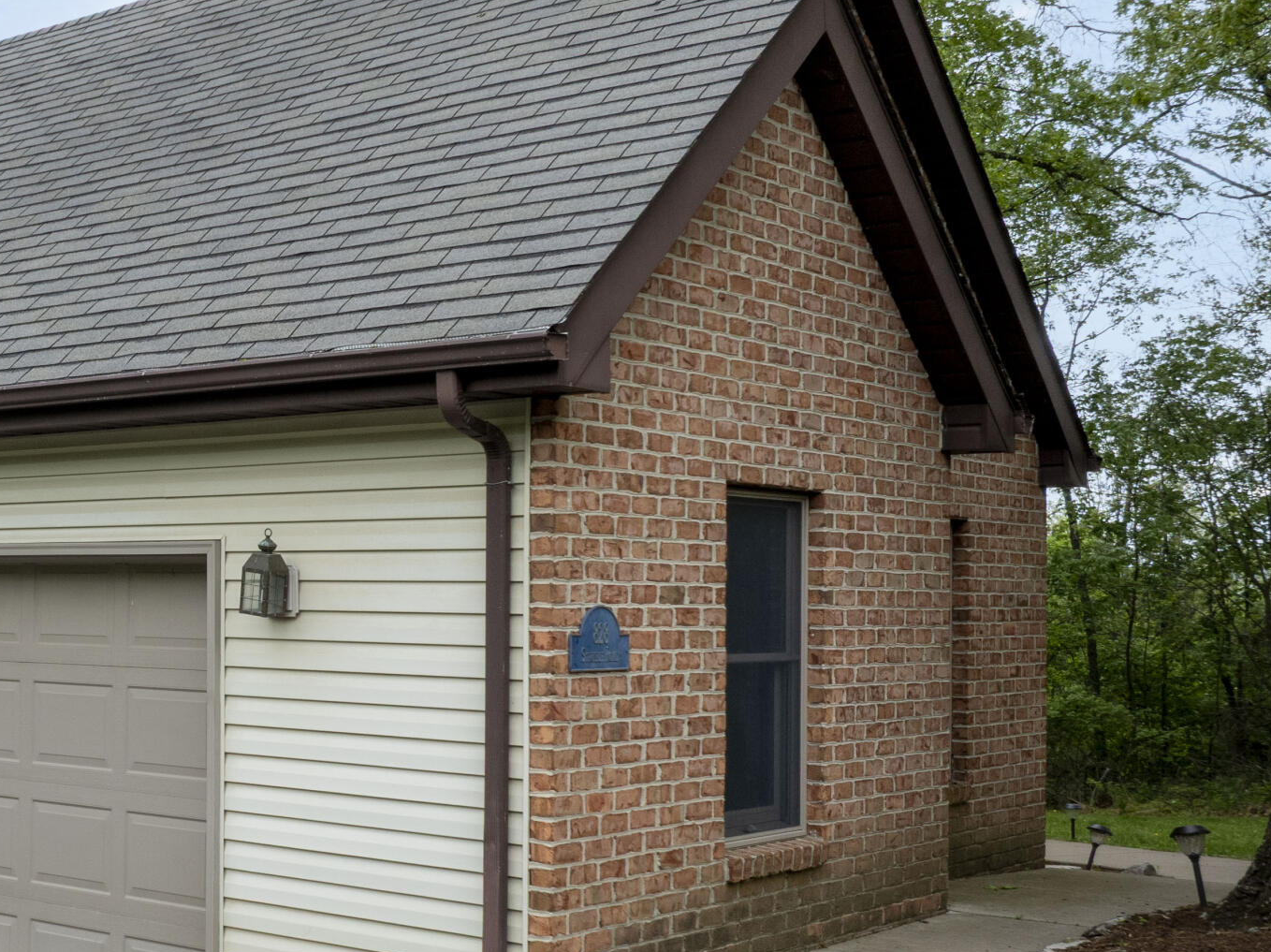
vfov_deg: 27.5
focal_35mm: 53
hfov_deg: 33.3
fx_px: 1945
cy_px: 554
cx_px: 14
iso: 100
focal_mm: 12.29
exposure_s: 1/160
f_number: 7.1
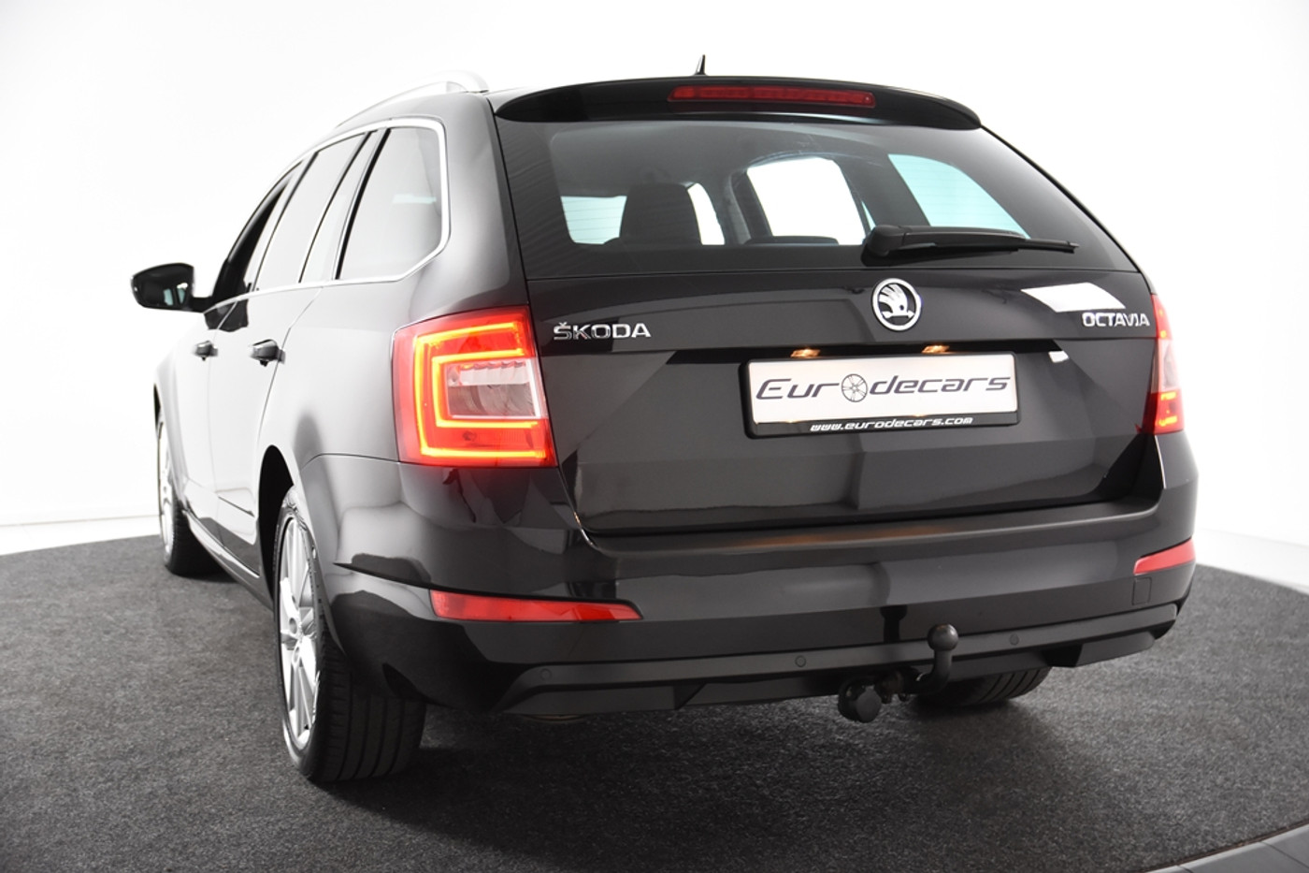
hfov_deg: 42.3
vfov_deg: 28.9
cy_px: 436
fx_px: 1690
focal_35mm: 46
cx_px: 654
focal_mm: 31
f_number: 3.5
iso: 1600
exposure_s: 1/50
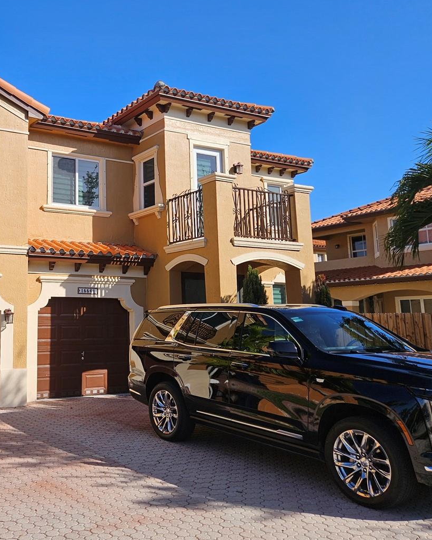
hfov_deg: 40.6
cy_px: 241
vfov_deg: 51.4
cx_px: 89
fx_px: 559
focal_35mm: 35
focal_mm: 5.4
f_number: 1.8
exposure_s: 1/2265
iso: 25
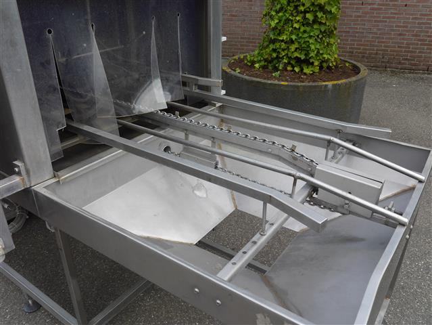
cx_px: 216
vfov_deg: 46.8
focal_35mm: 30
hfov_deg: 59.9
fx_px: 375
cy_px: 162
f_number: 6.3
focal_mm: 15
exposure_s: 1/320
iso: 160
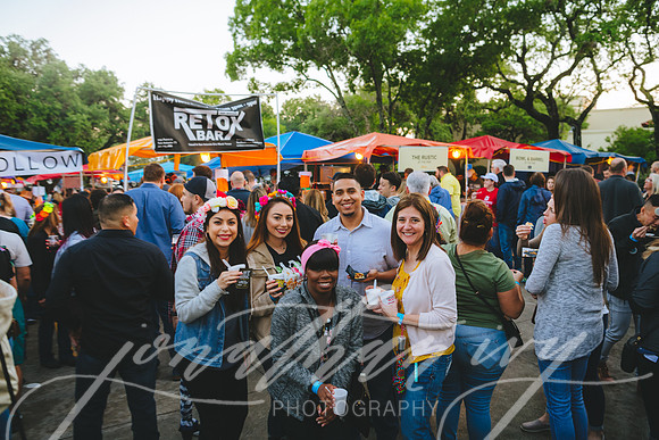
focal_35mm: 32
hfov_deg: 58.7
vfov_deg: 41.1
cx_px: 330
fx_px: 586
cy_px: 220
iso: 640
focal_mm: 32
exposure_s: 1/160
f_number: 3.5
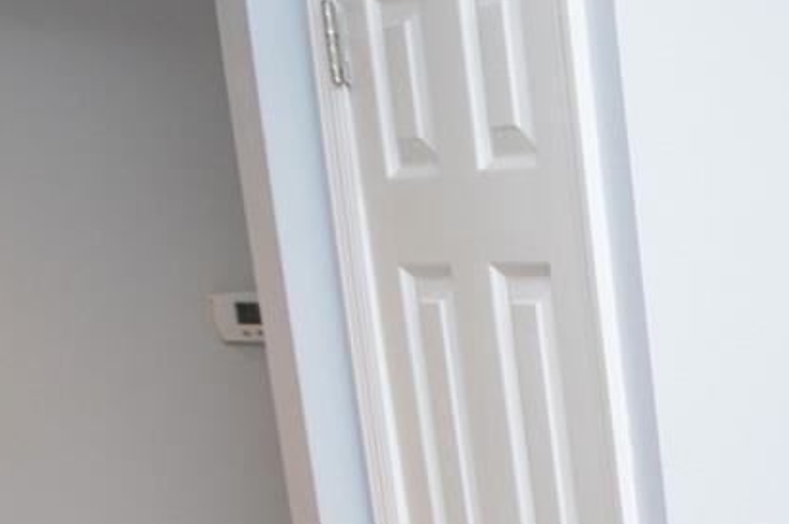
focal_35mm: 70
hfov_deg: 20.0
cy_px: 851
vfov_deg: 17.0
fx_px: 1532
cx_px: 1457
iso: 400
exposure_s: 1/60
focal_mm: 12
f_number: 4
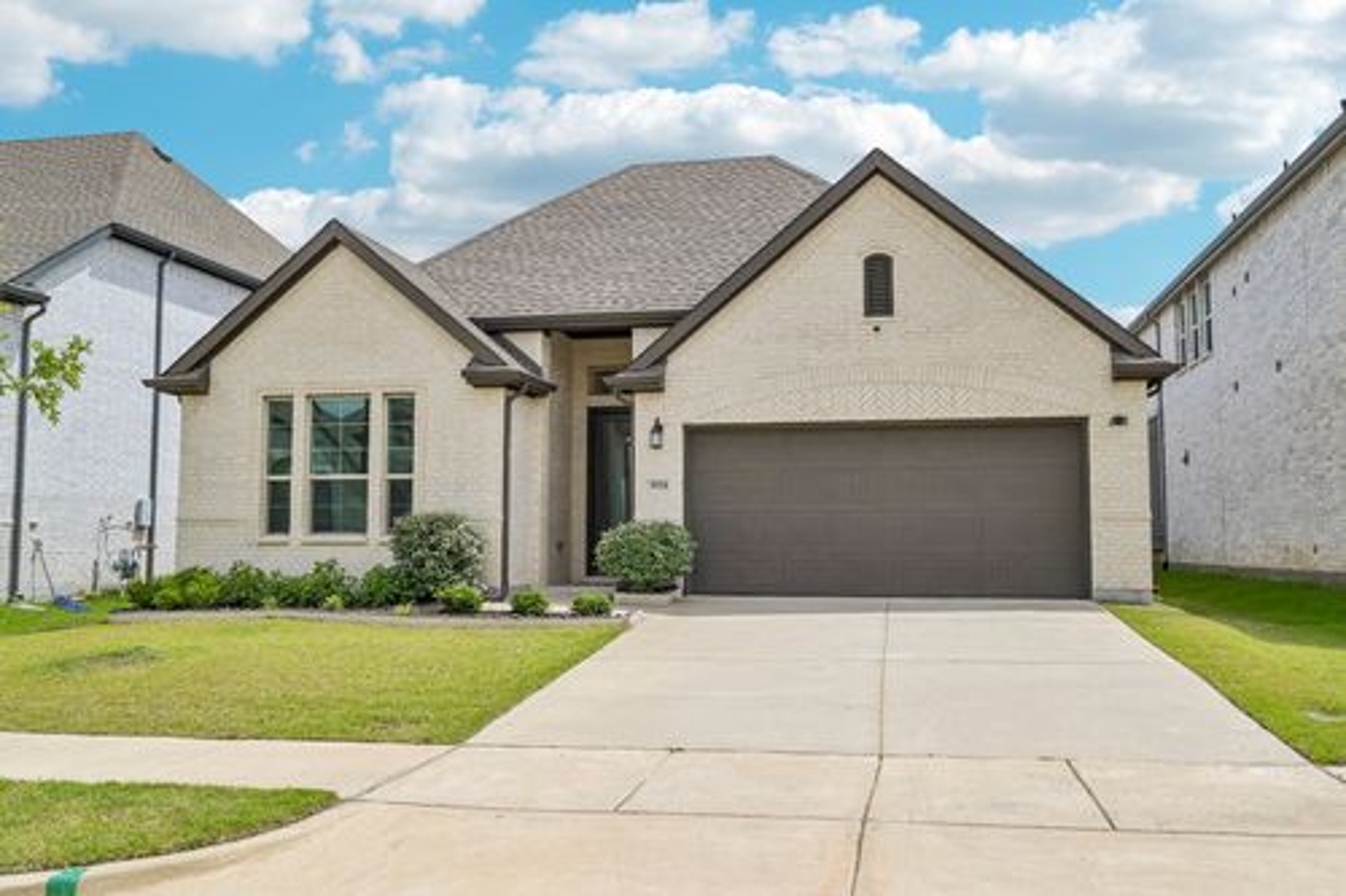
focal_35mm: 30
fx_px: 1121
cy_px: 448
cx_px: 673
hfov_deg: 61.9
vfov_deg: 43.6
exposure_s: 1/1250
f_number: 8
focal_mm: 30
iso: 400
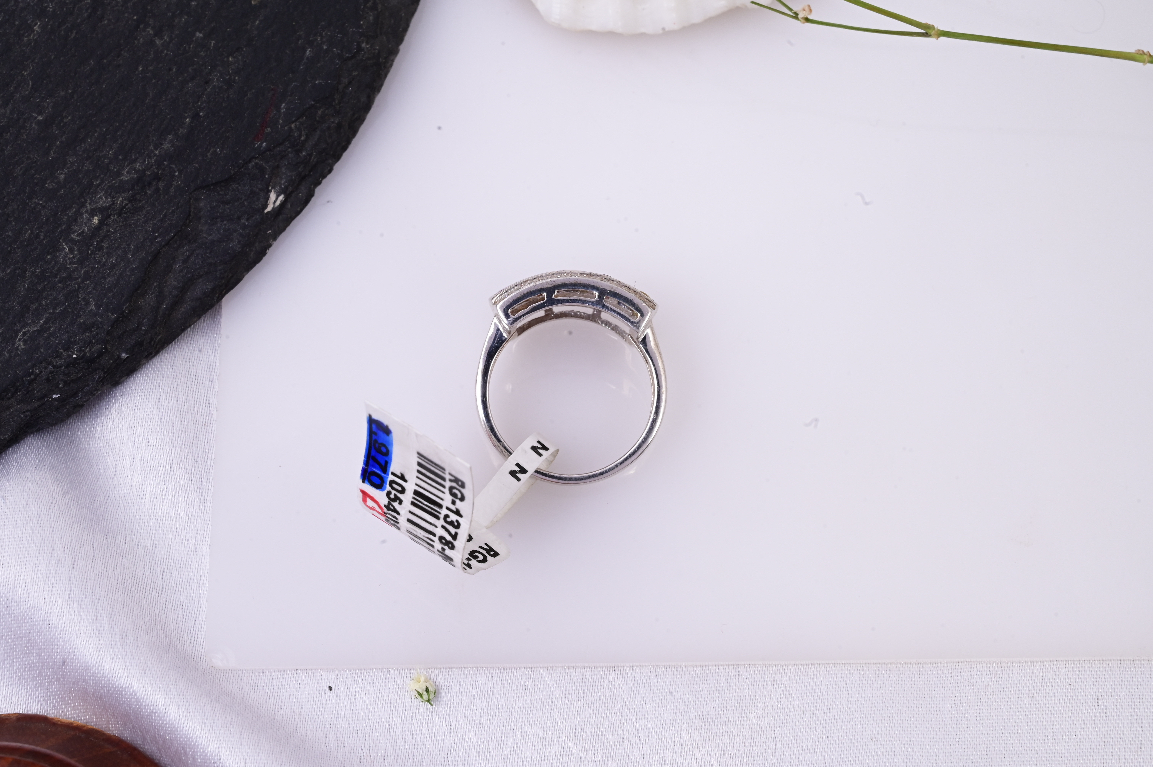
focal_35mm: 70
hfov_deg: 28.9
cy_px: 384
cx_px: 576
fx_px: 2240
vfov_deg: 19.4
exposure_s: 1/80
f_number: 20
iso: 640
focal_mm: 70
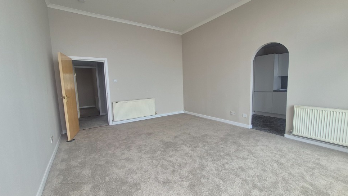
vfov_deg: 70.5
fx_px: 138
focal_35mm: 15
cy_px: 95
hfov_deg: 102.9
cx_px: 181
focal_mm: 1.74
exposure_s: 1/100
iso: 50
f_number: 2.2
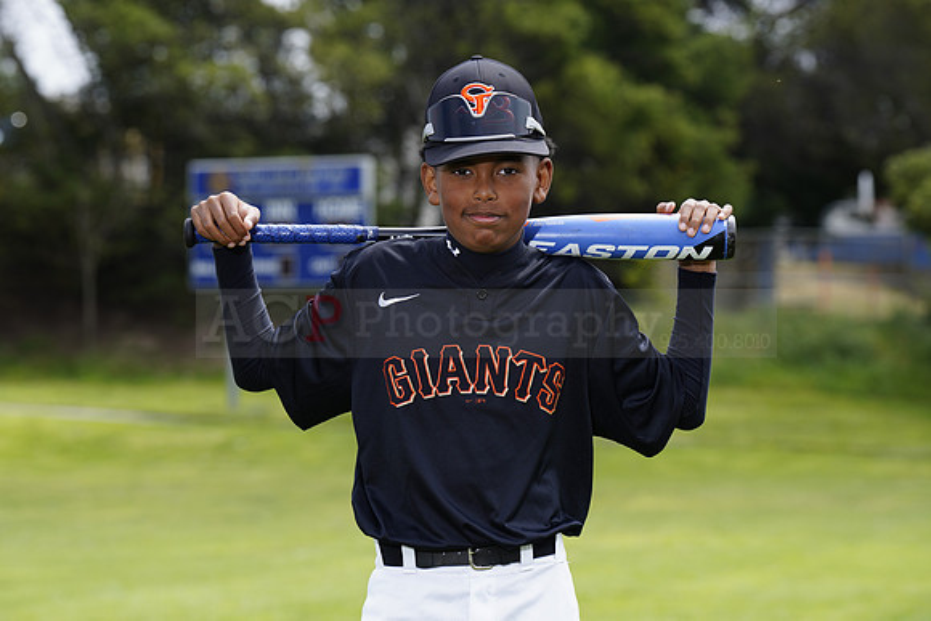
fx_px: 3725
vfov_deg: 9.5
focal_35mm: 144
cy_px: 310
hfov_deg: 14.2
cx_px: 466
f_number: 6.3
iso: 100
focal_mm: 144
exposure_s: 1/250
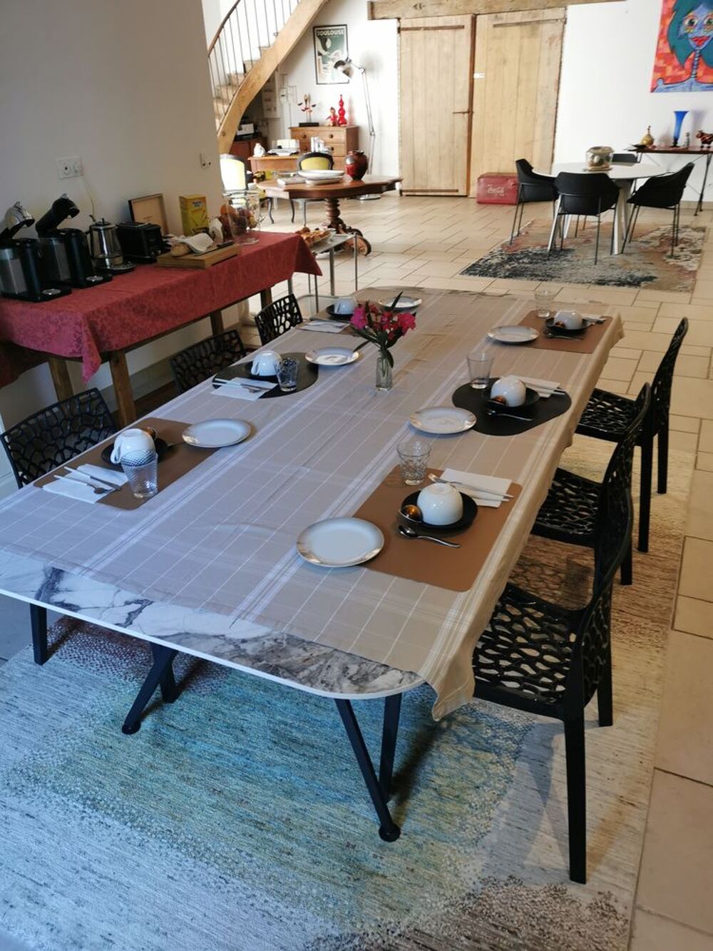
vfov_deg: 65.3
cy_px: 476
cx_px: 356
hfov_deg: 51.4
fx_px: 741
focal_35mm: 27
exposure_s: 1/50
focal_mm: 5.58
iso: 125
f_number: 1.8
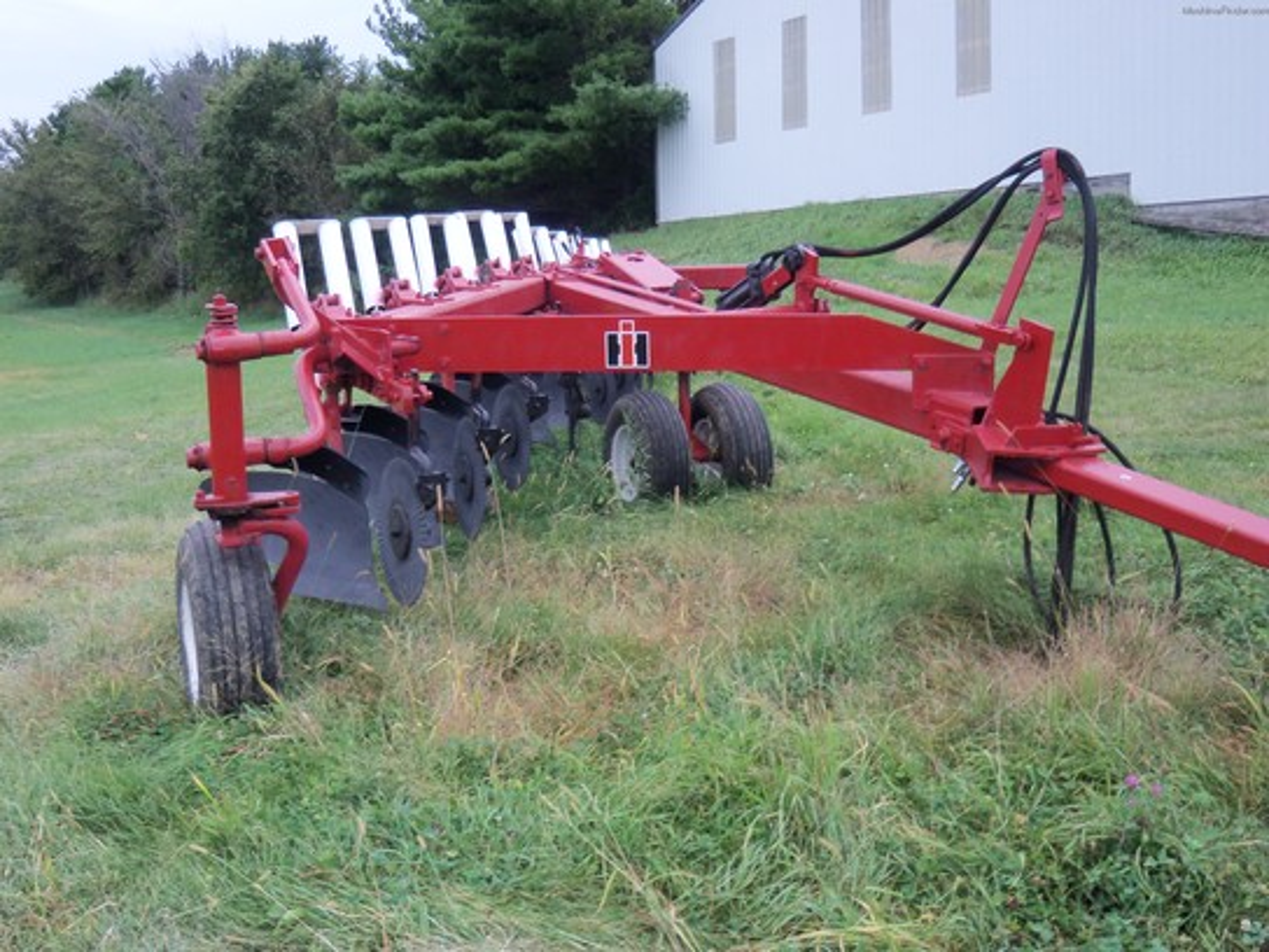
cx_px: 634
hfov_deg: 49.0
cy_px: 476
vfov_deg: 37.7
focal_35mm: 38
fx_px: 1393
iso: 64
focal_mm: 6.8
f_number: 4.3
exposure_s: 1/50
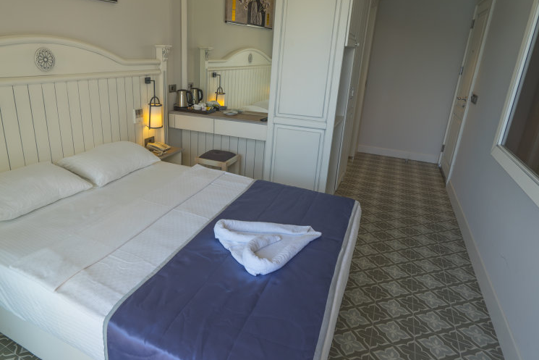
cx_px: 208
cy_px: 158
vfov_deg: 57.1
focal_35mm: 22
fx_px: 329
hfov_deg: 77.4
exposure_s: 1/40
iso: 100
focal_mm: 16
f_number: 6.3
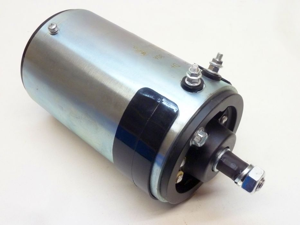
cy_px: 112
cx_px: 150
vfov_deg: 36.0
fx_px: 347
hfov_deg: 46.8
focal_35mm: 40
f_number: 3.6
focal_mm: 6.5
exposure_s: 1/30
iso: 400
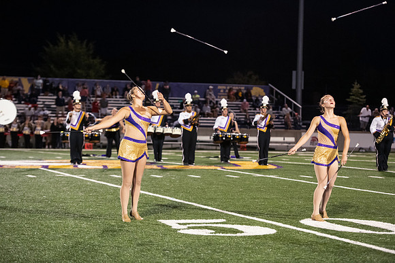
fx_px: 1119
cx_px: 198
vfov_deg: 13.4
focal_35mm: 102
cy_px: 132
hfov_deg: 20.0
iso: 5000
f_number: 3.2
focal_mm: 102
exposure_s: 1/500
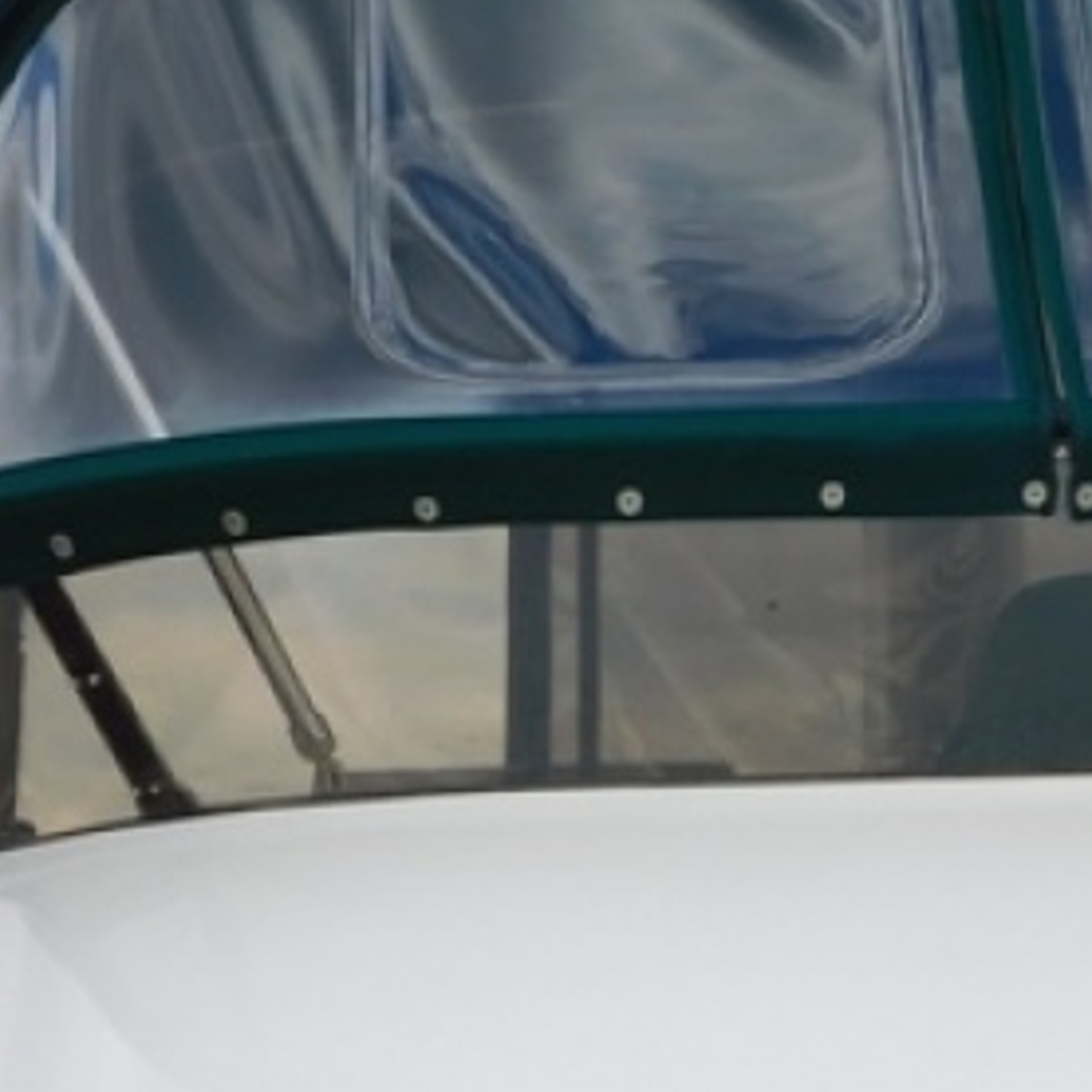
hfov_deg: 13.1
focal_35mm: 130
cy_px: 536
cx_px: 1277
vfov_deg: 13.4
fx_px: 4640
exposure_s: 1/800
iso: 125
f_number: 3.8
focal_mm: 9
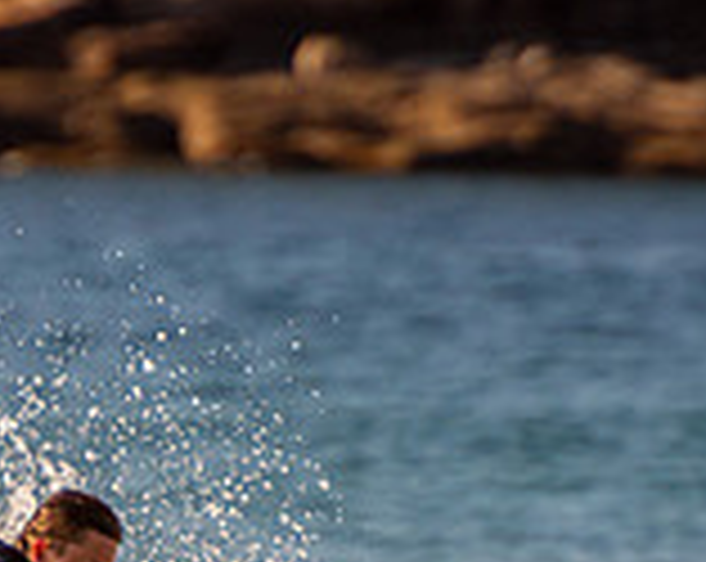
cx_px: 211
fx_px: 43443
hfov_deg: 0.9
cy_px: 713
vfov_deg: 0.7
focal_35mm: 2083
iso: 560
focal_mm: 400
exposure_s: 1/2000
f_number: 5.6
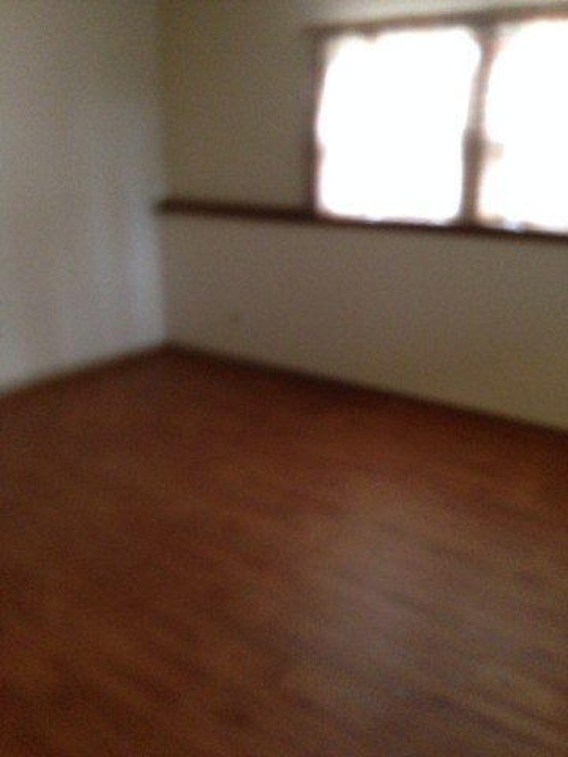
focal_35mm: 33
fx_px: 722
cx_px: 284
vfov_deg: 55.4
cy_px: 378
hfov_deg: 42.9
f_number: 2.4
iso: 400
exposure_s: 1/15
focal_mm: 4.12
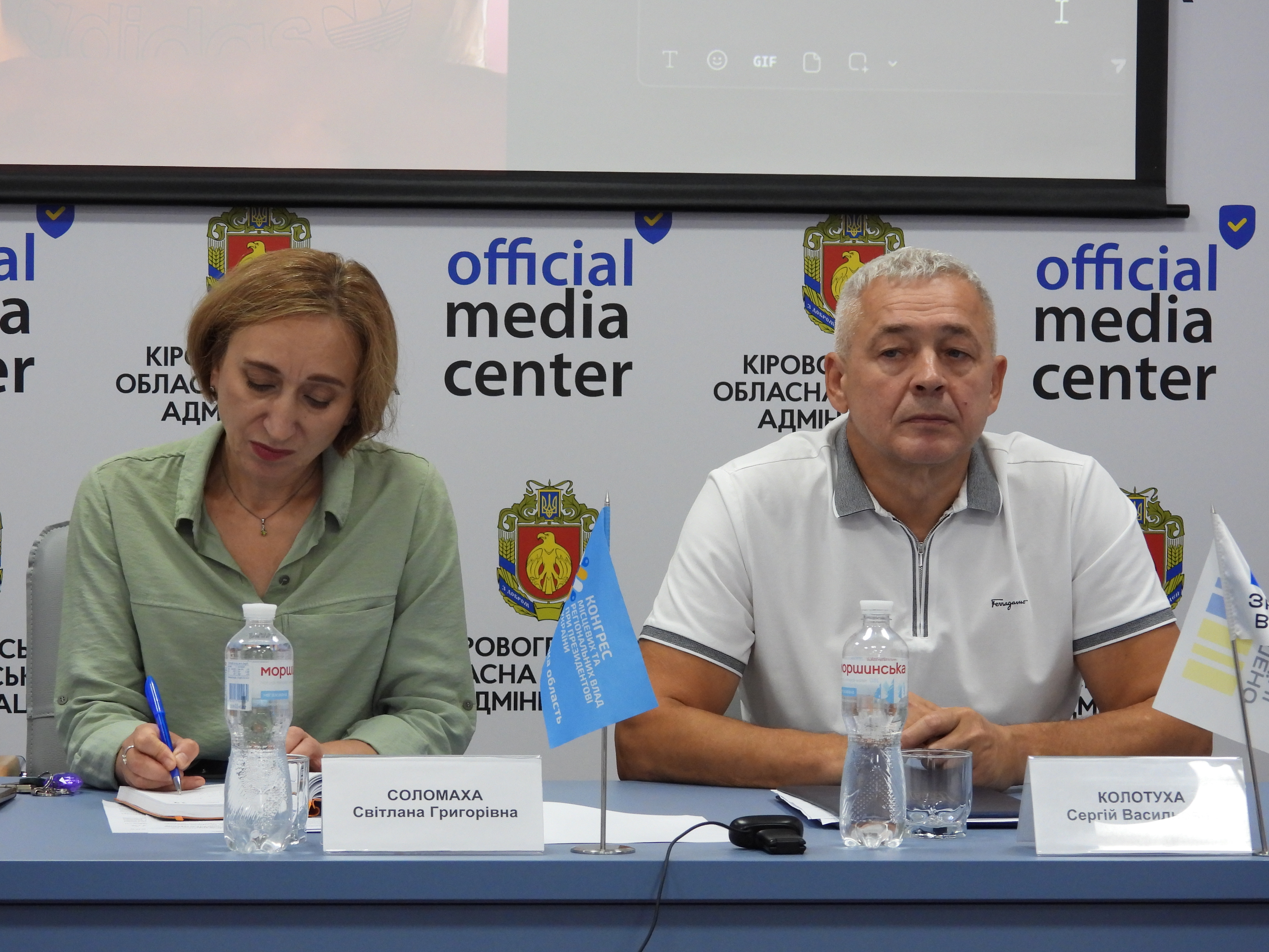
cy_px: 476
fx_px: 4582
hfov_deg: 15.8
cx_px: 634
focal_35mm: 125
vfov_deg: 11.9
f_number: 4
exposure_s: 1/40
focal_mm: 22.3
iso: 400
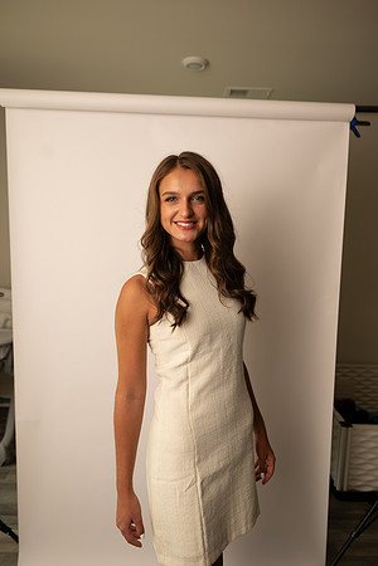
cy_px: 283
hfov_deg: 53.1
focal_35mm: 24
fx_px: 378
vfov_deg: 73.7
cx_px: 189
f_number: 3.2
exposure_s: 1/160
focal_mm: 24
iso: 100
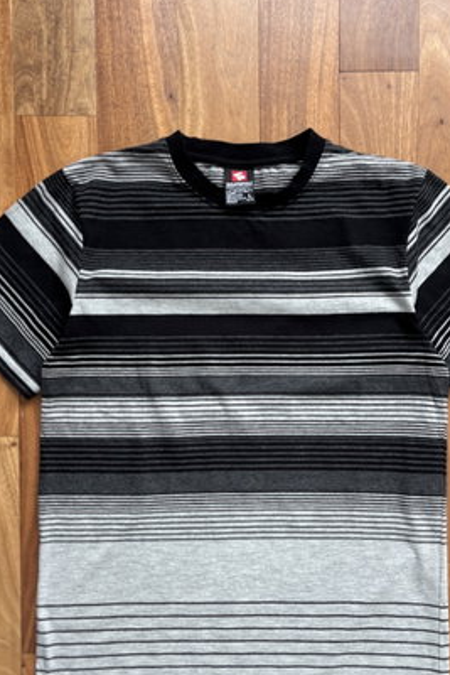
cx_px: 246
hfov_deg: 36.9
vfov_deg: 52.8
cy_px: 399
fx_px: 674
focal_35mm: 36
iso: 40
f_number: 1.6
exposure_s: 1/121
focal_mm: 5.96
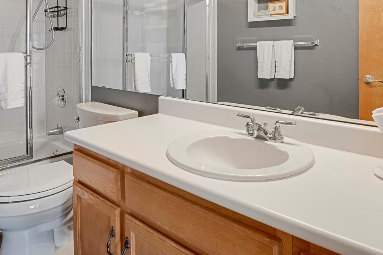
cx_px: 194
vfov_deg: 44.1
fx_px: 298
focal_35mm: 28
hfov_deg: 65.5
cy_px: 50
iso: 250
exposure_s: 8
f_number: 8
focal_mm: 17
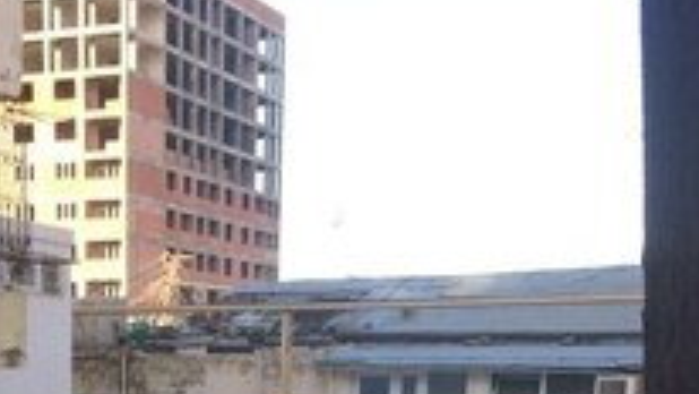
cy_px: 713
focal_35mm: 76
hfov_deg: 27.3
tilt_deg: -15.6
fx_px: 1409
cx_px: 139
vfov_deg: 14.1
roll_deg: +1.0
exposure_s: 1/376
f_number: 2.2
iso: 32
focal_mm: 4.15
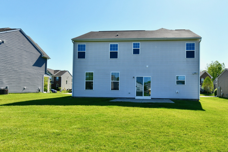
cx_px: 134
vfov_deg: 49.2
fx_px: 165
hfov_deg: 68.9
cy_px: 92
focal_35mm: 26
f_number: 11
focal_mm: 21
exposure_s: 1/500
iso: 640
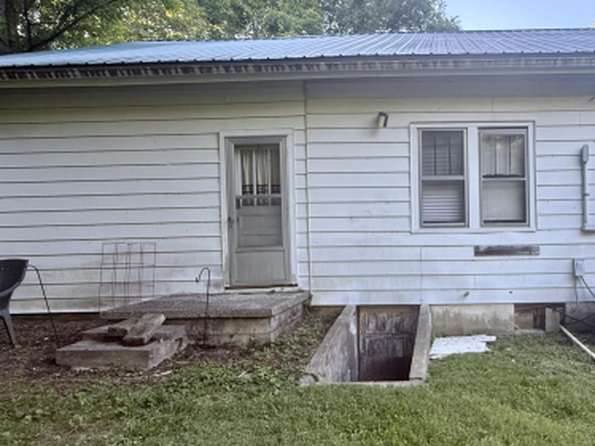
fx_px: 429
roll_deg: +1.7
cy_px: 233
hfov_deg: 65.0
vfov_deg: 54.8
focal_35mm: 25
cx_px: 449
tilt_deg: -0.4
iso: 125
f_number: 2.2
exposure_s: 1/99
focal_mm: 2.22
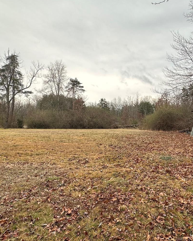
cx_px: 114
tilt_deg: -4.2
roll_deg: -1.0
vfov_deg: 62.1
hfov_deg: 51.3
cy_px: 132
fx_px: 200
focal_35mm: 28
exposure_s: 1/104
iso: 40
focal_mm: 2.22
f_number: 2.2
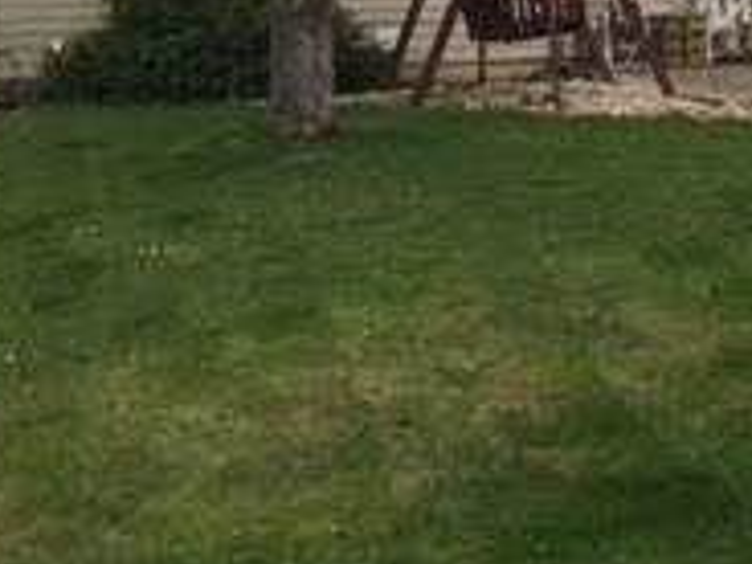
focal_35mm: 101
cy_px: 12
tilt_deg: +0.2
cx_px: 985
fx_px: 2194
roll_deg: +1.3
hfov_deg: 18.1
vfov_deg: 14.4
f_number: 2.2
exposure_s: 1/1199
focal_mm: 4.15
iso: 32
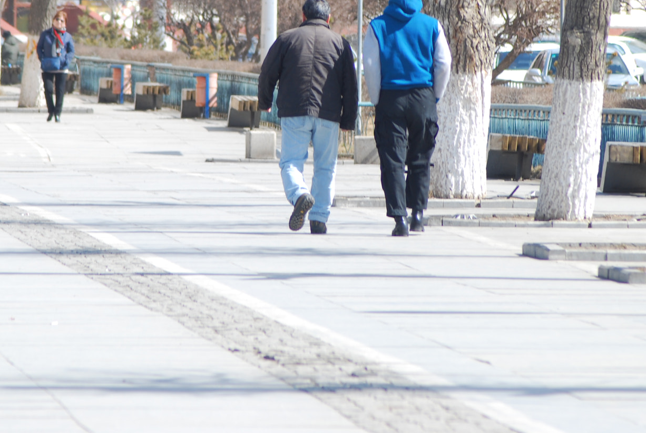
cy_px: 77
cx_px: 316
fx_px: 8553
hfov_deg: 4.3
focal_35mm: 476
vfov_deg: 2.9
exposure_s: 1/125
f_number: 8
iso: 100
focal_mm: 190
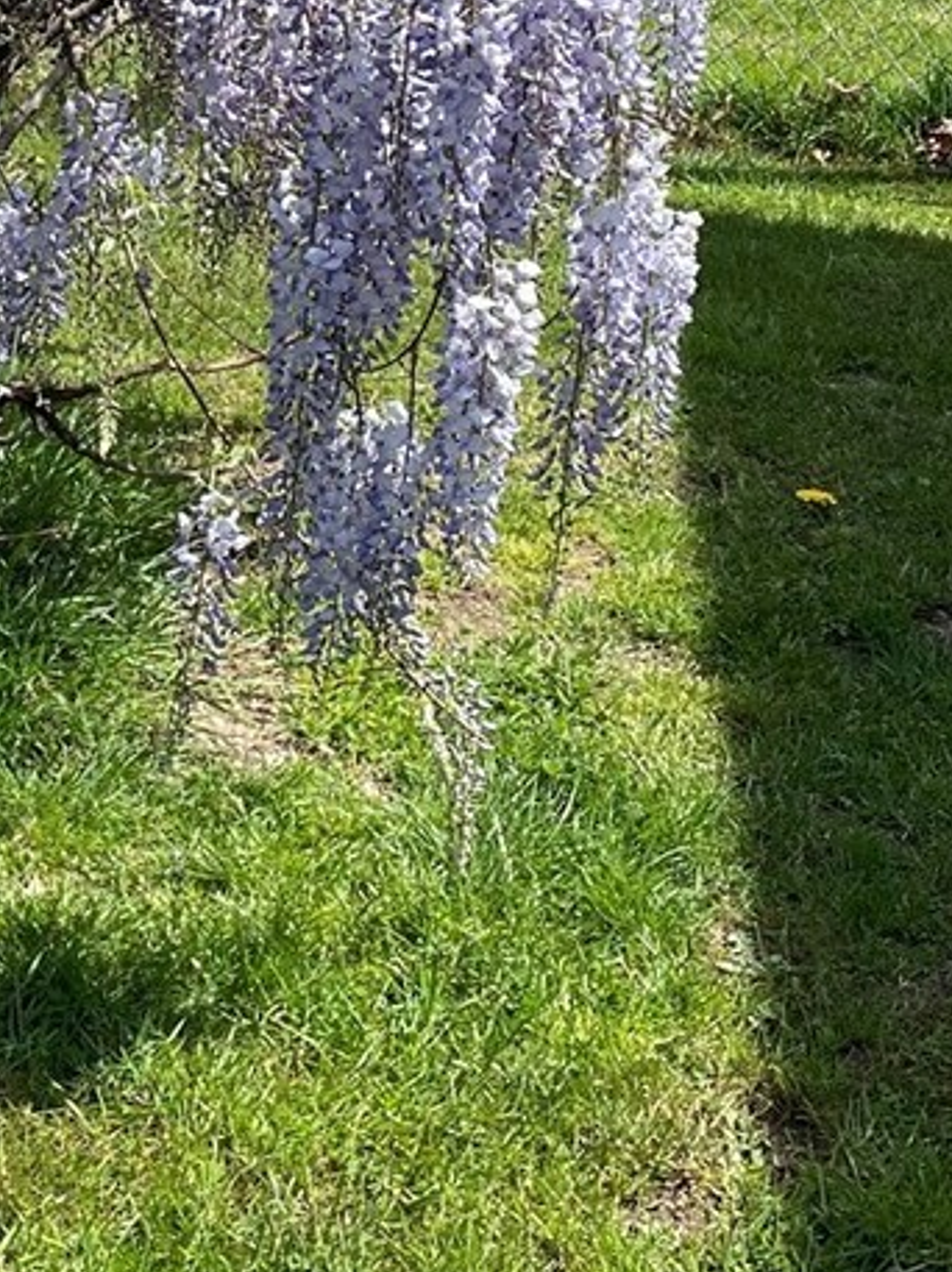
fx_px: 3011
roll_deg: +0.3
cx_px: -120
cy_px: 58
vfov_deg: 23.1
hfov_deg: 17.3
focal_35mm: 82
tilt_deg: -12.0
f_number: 1.6
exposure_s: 1/1887
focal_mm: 4.2
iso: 32
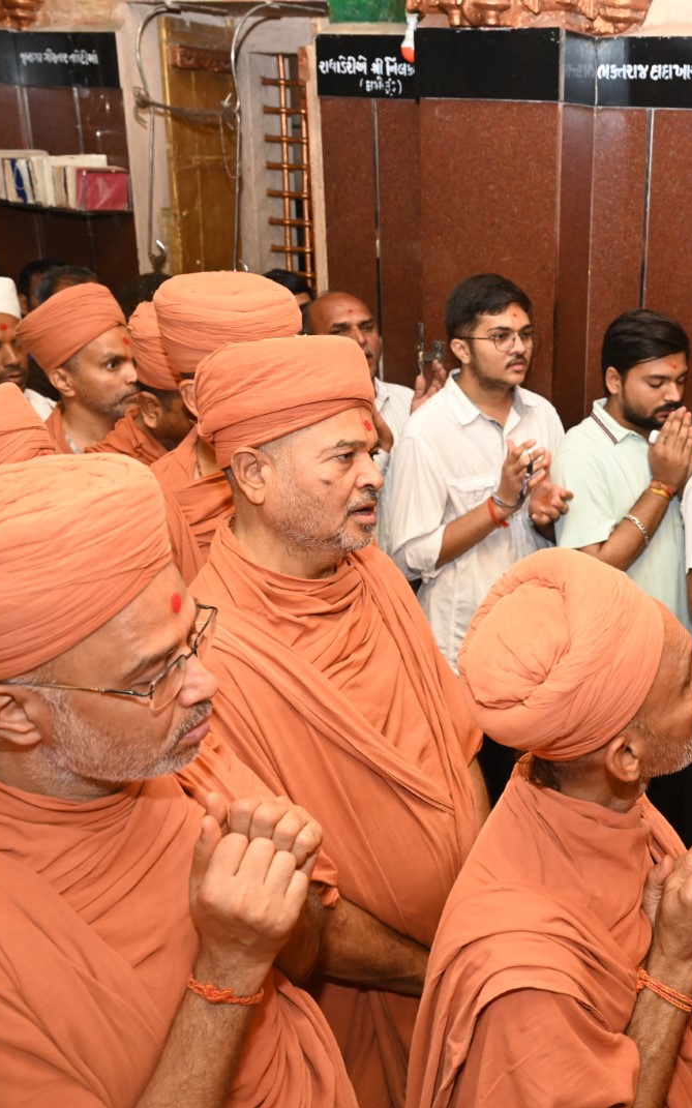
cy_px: 550
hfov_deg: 32.6
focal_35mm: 37
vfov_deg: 52.8
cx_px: 630
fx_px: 1117
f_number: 5
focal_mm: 24
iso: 2000
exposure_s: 1/125
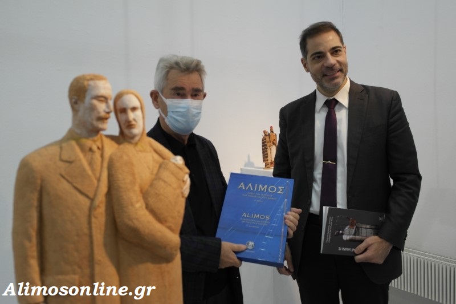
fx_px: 380
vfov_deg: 43.6
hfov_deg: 61.9
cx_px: 228
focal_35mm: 30
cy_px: 152
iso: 200
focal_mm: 20
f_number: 3.5
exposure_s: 1/80
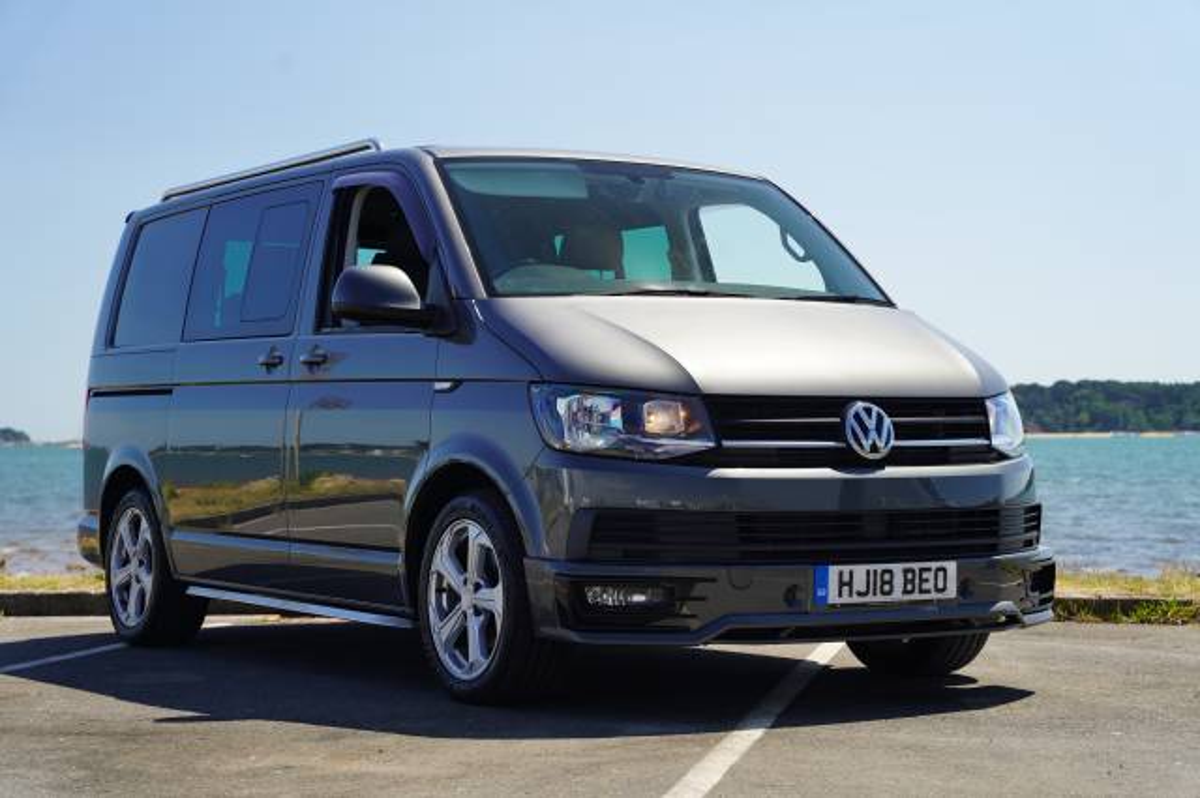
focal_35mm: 70
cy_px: 399
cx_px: 600
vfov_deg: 19.4
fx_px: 2332
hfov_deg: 28.9
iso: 100
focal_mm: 70
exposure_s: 1/200
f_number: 5
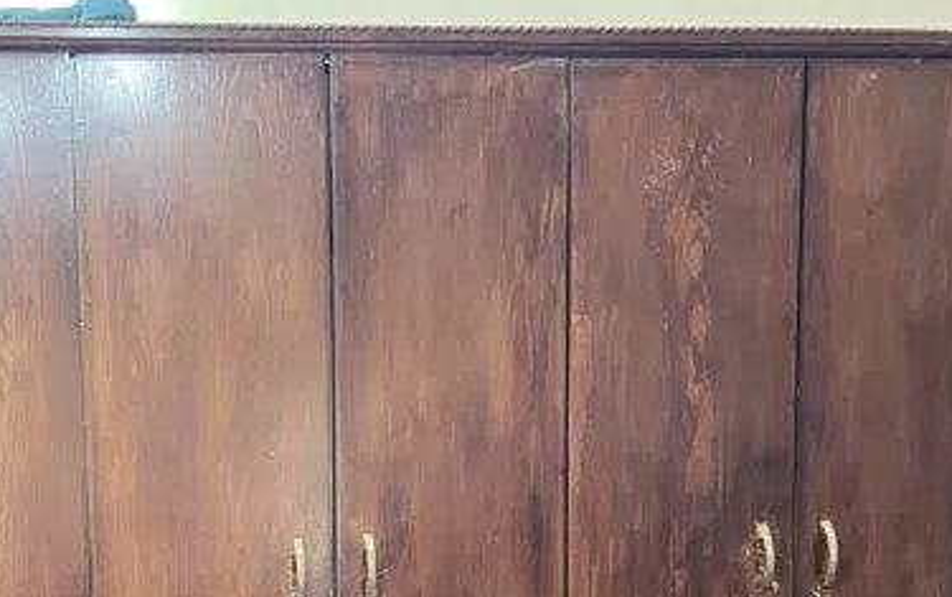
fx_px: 1220
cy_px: 564
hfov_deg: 41.3
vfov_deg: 26.3
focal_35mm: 47
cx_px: 234
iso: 500
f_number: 1.5
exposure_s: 1/50
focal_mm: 5.7
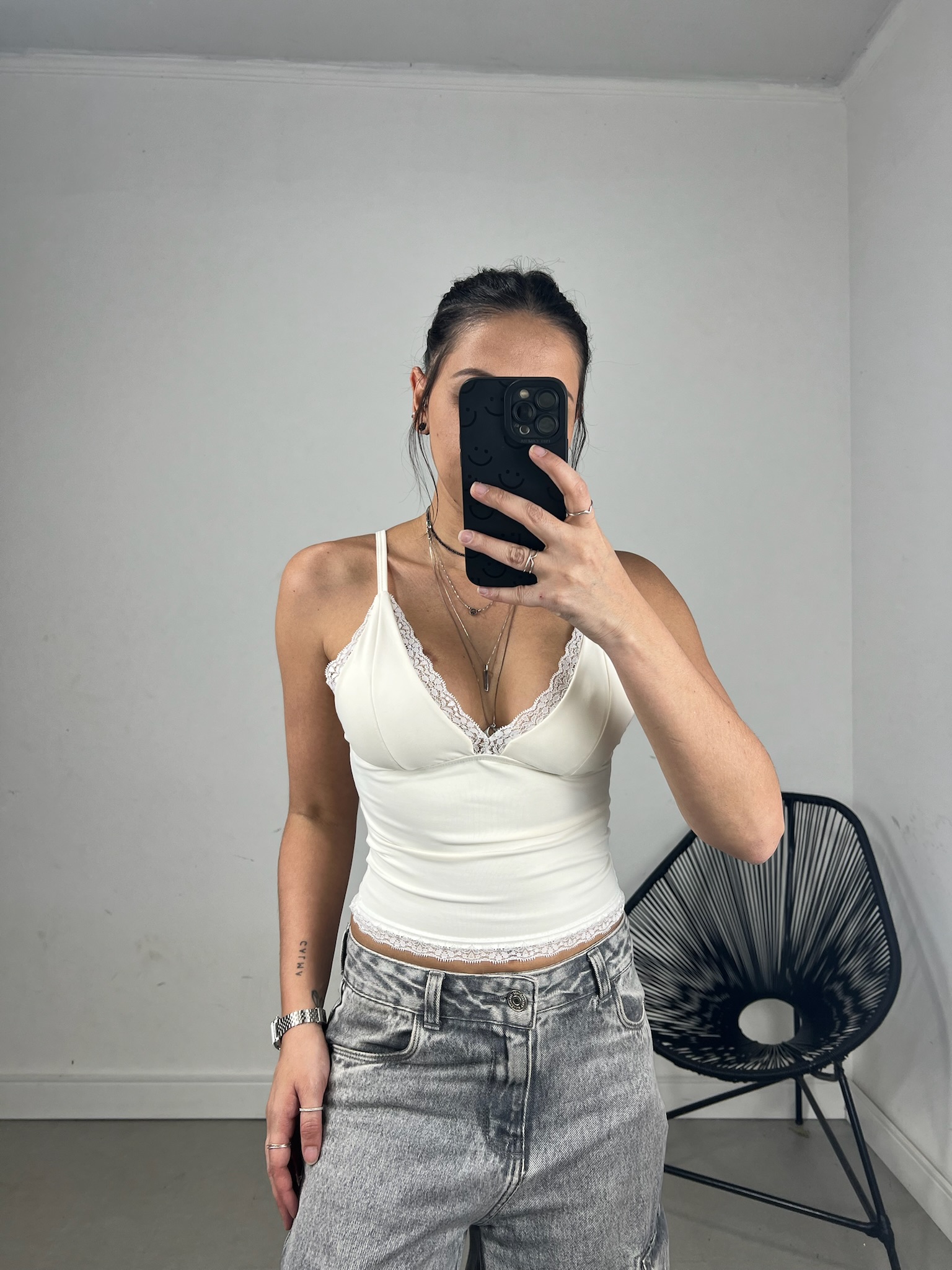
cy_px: 635
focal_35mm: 26
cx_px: 476
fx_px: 953
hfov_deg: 53.1
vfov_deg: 67.3
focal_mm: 5.7
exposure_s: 1/129
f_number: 1.5
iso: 32
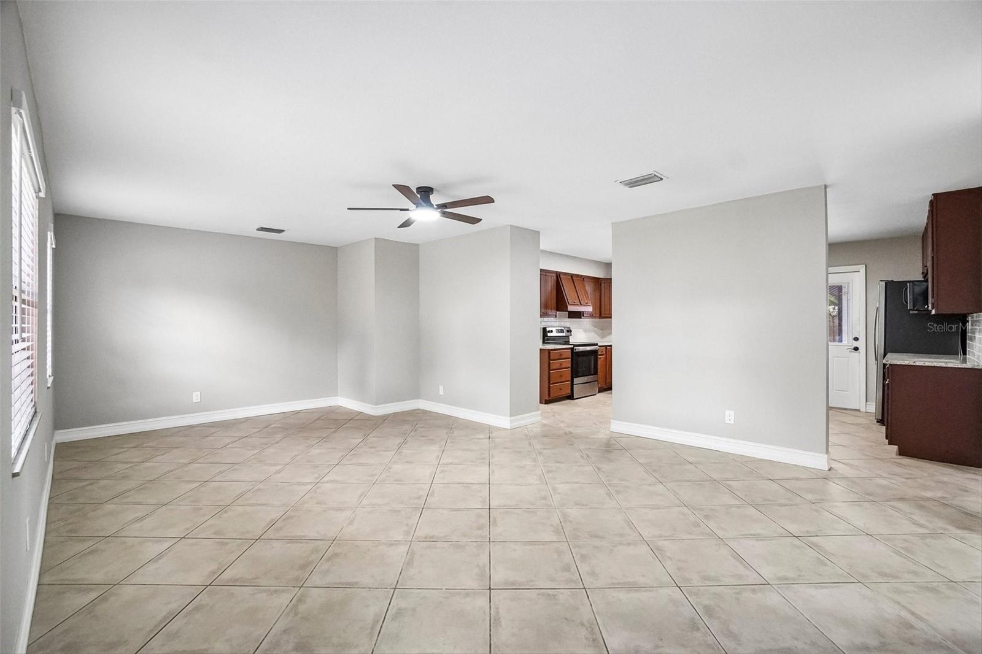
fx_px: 409
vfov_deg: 77.3
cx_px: 491
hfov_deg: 100.4
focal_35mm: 15
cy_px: 327
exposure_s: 1/30
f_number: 8
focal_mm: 10
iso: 1250
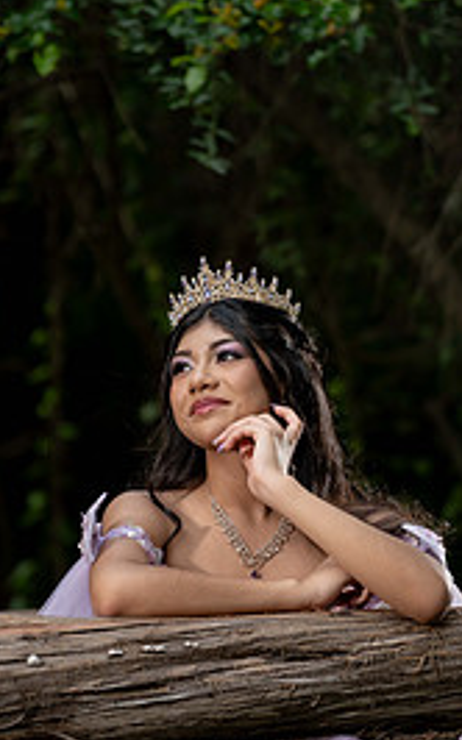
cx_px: 206
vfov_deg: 8.1
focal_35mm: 259
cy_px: 462
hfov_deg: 5.1
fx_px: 5223
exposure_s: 1/1000
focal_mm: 150
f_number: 2.8
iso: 200
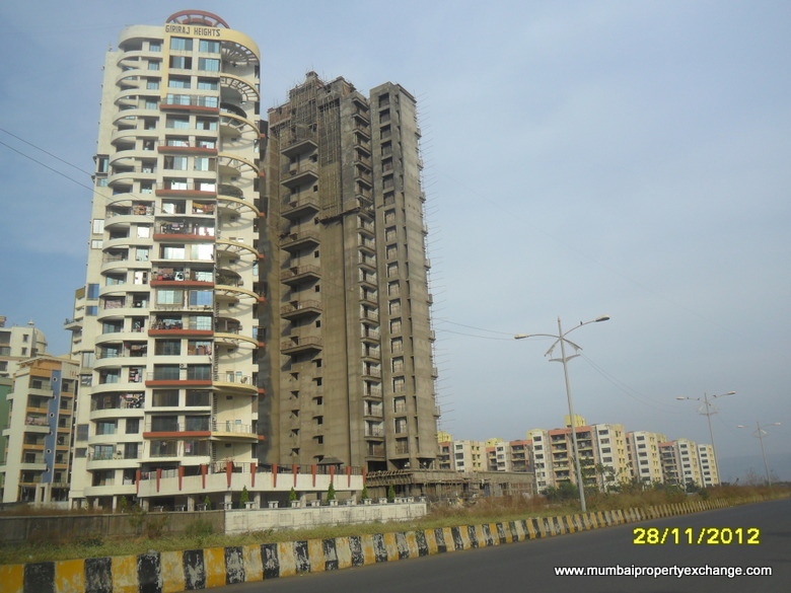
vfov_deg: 44.2
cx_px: 396
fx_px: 731
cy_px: 296
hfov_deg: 56.8
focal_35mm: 32
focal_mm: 5.7
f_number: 3.7
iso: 100
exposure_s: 1/1000
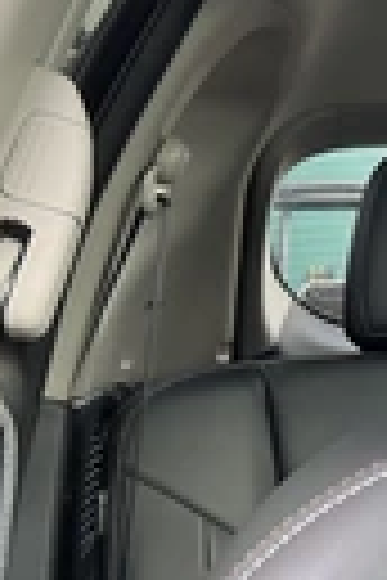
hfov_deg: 13.3
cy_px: 81
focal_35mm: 90
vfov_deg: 22.2
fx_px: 1451
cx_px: 756
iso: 50
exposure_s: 1/122
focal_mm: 3
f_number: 1.8
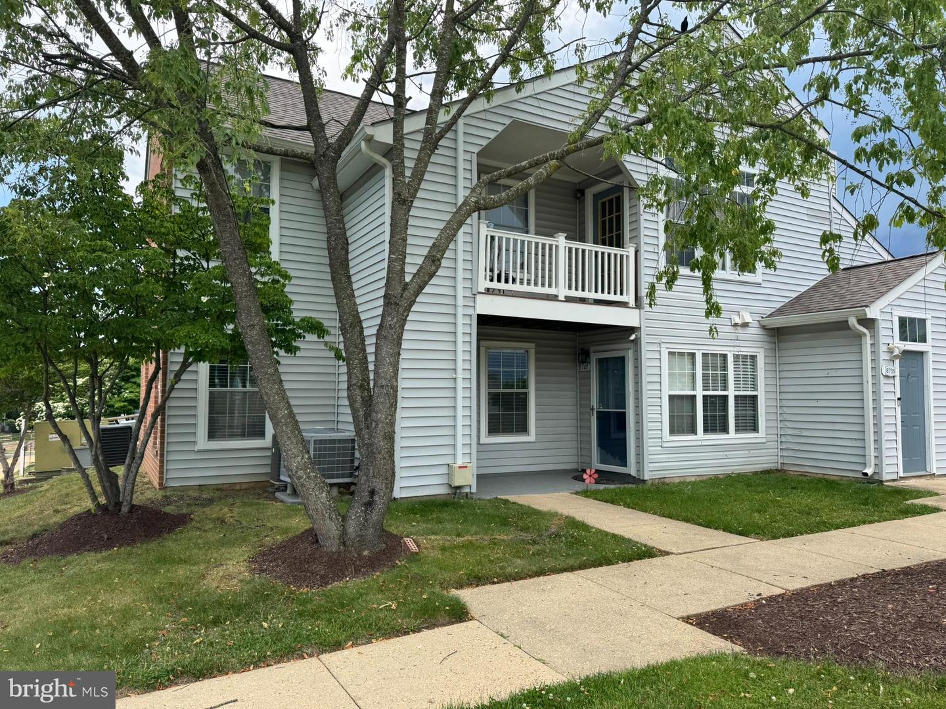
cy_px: 354
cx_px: 473
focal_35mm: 24
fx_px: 656
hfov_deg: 71.6
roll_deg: +0.4
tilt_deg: +3.2
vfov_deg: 56.8
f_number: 1.78
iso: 80
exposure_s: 1/1261
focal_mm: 6.76
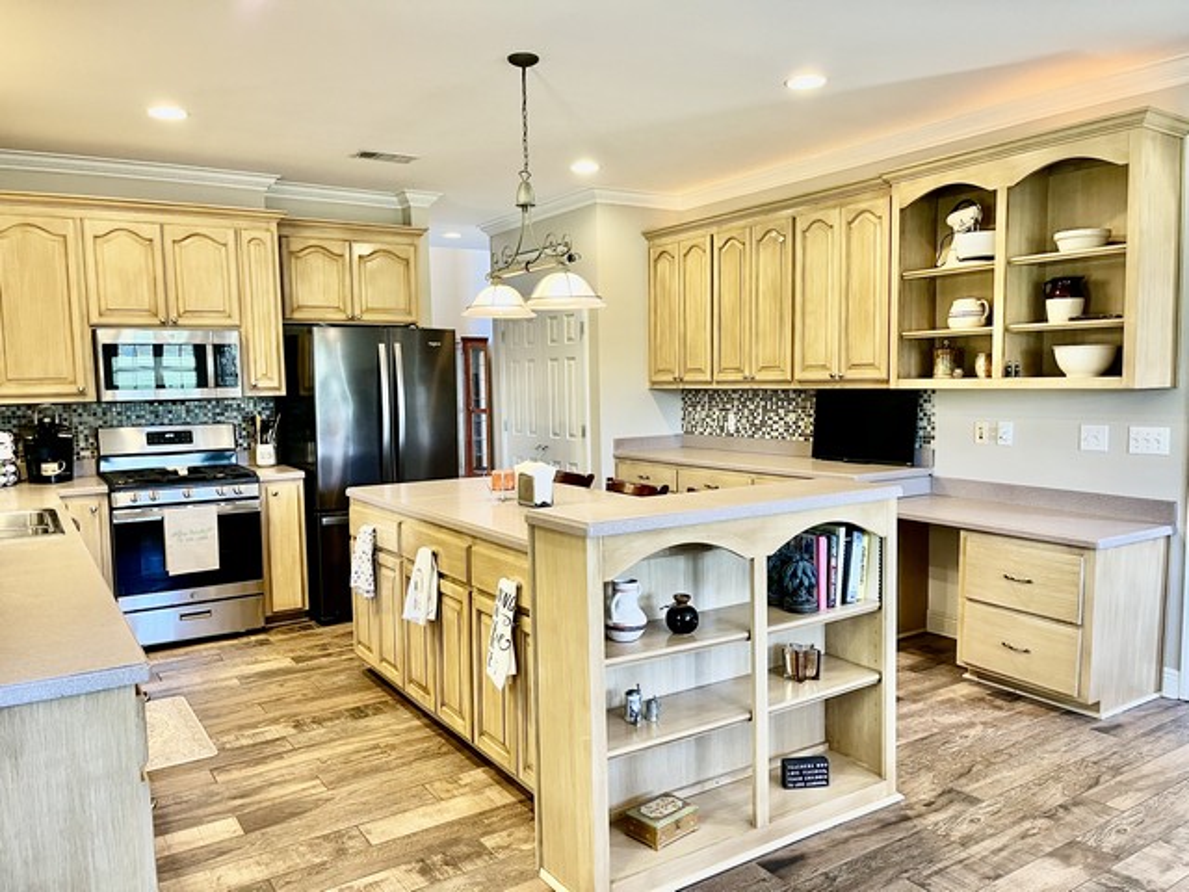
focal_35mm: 26
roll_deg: +1.6
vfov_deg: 53.1
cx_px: 594
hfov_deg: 67.3
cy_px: 446
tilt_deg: -4.5
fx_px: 893
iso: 125
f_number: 1.6
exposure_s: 1/60
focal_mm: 5.1
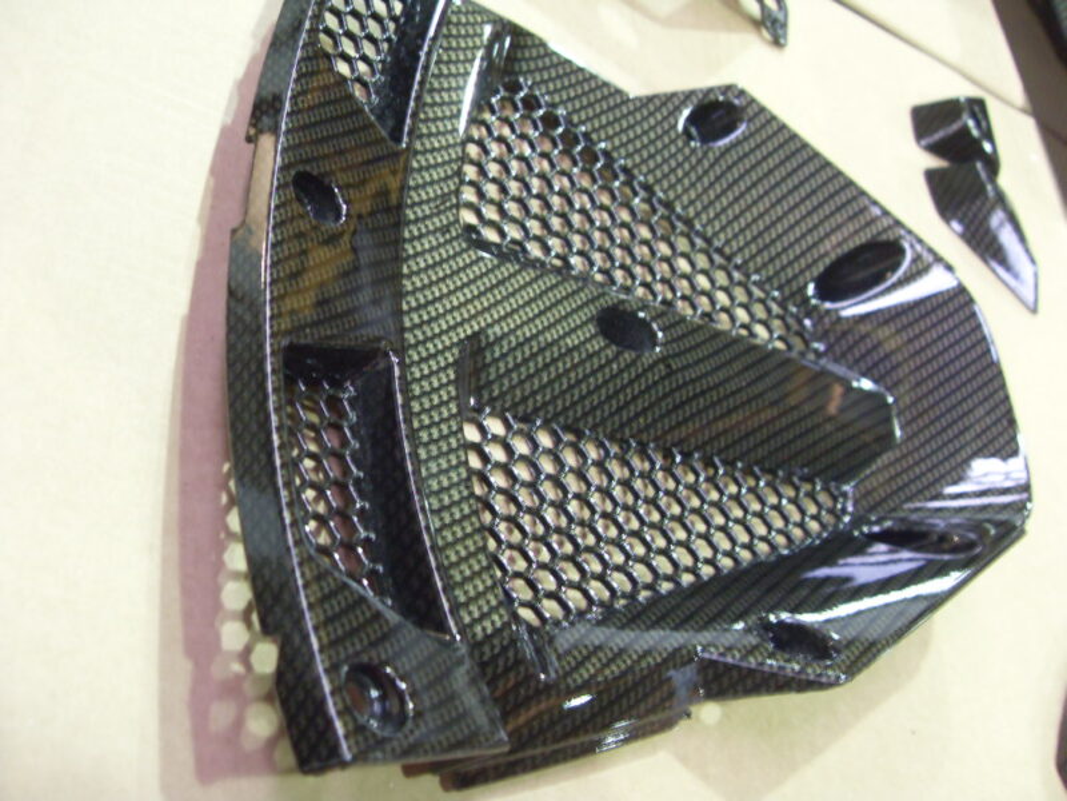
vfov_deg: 40.7
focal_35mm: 35
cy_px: 400
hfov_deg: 52.6
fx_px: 1079
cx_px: 534
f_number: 2.8
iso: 200
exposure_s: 1/8
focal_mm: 6.3
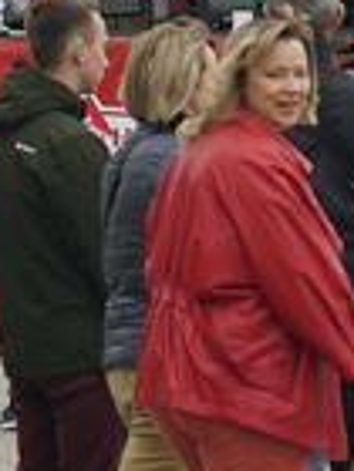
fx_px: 9299
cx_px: -622
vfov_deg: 2.9
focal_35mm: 682
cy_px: -400
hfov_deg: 2.2
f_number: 6.3
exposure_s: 1/200
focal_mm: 69
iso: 100
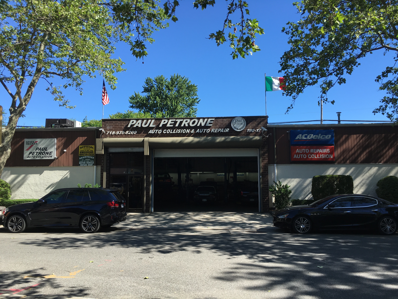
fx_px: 333
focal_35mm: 29
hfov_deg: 61.7
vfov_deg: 48.2
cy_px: 150
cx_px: 199
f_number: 2.2
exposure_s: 1/615
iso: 25
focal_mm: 4.15
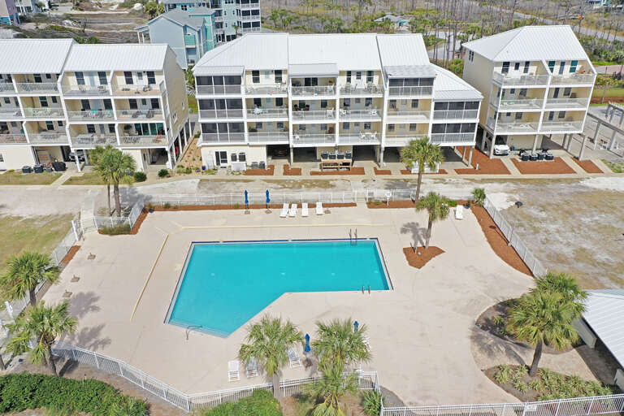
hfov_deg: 65.5
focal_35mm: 28
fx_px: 485
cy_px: 208
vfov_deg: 46.4
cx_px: 312
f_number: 6.3
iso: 100
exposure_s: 1/640
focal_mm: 10.26
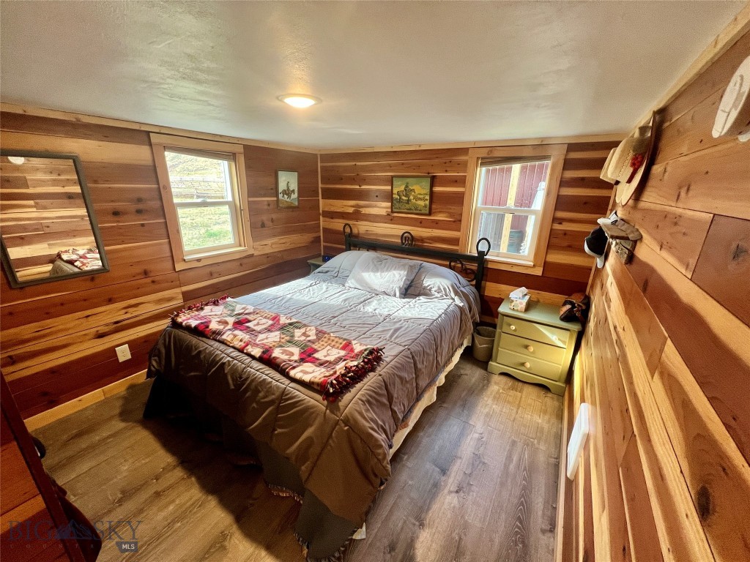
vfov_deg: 89.9
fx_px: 282
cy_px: 281
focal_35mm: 13
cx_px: 375
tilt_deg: -17.2
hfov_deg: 106.2
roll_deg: -1.6
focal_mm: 1.57
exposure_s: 1/60
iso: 160
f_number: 1.8
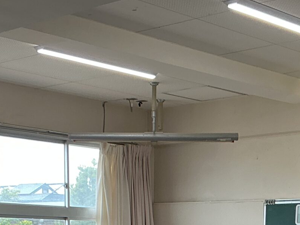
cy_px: 341
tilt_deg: -6.5
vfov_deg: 14.7
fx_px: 806
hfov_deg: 21.0
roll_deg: -0.1
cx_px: 196
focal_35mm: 93
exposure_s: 1/60
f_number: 1.8
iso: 40
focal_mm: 3
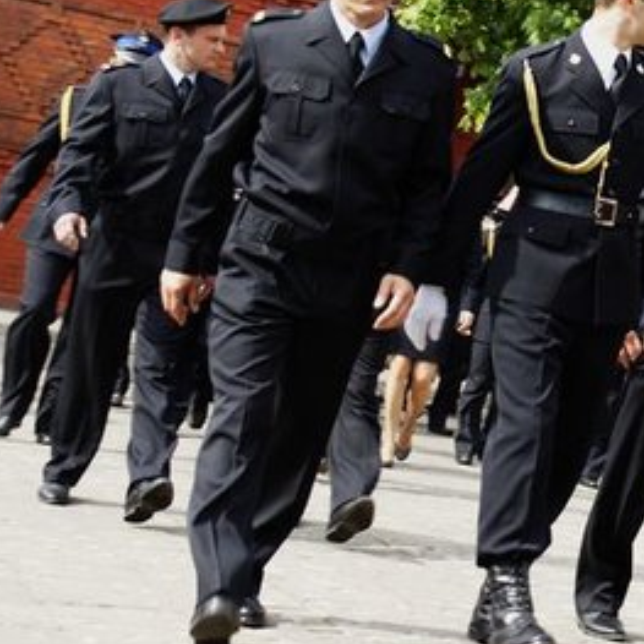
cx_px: 717
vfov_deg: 15.7
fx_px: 2316
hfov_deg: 15.4
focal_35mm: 110
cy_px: 142
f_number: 5.6
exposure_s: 1/80
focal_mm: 35
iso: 100
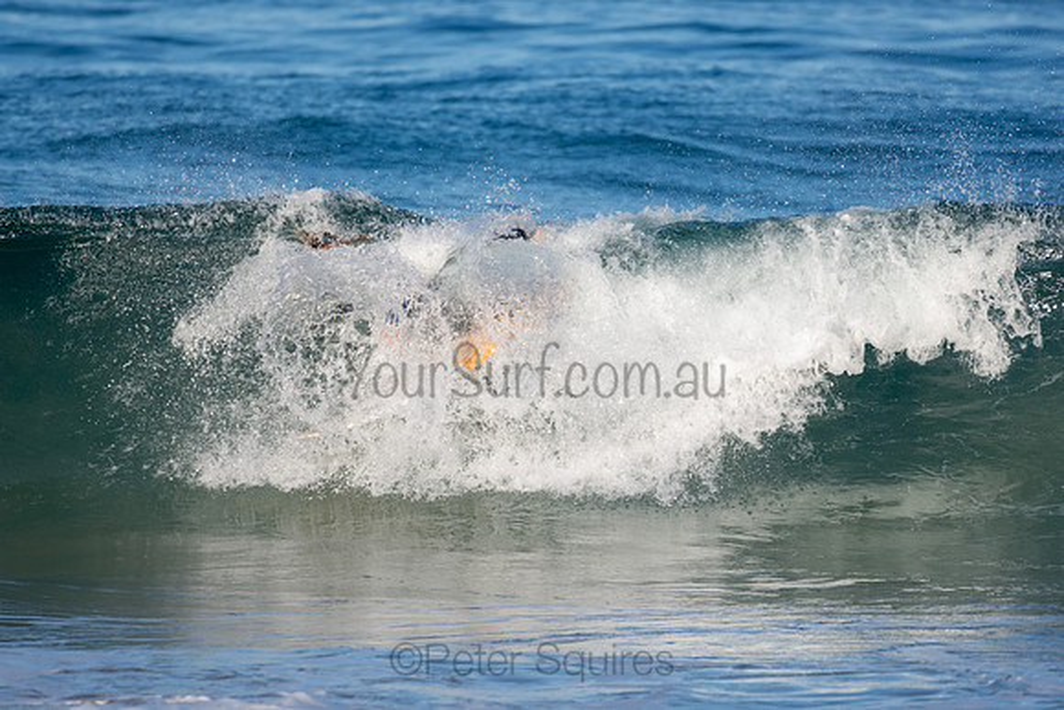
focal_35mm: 750
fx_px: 22171
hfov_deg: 2.7
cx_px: 532
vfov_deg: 1.8
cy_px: 355
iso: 200
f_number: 5.6
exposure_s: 1/1250
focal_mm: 500
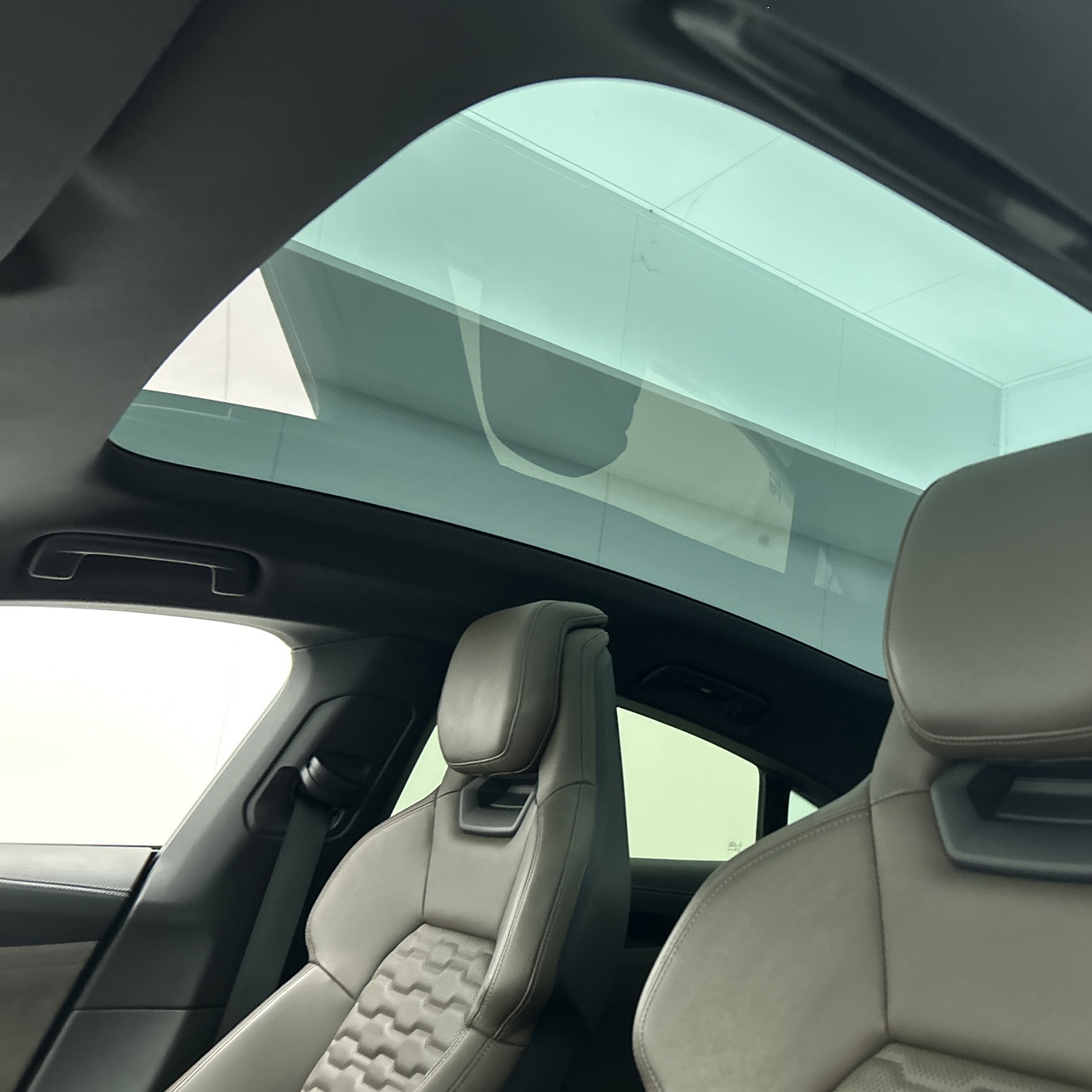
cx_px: 733
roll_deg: -5.0
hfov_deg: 51.5
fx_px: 1106
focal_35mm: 31
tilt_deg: +15.2
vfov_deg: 52.5
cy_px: 543
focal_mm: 5.7
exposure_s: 1/60
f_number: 1.5
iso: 500
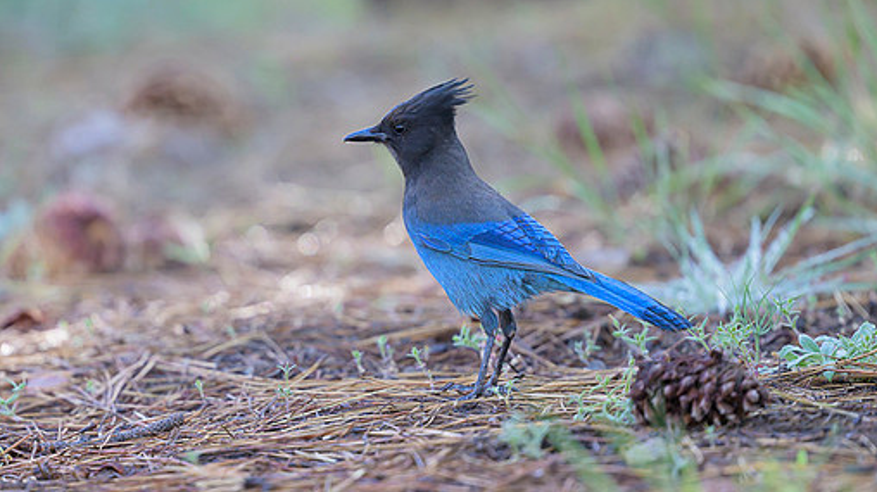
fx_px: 15989
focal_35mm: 688
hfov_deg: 3.1
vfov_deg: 1.8
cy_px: 250
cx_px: 263
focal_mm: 400
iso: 800
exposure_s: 1/640
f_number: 2.8
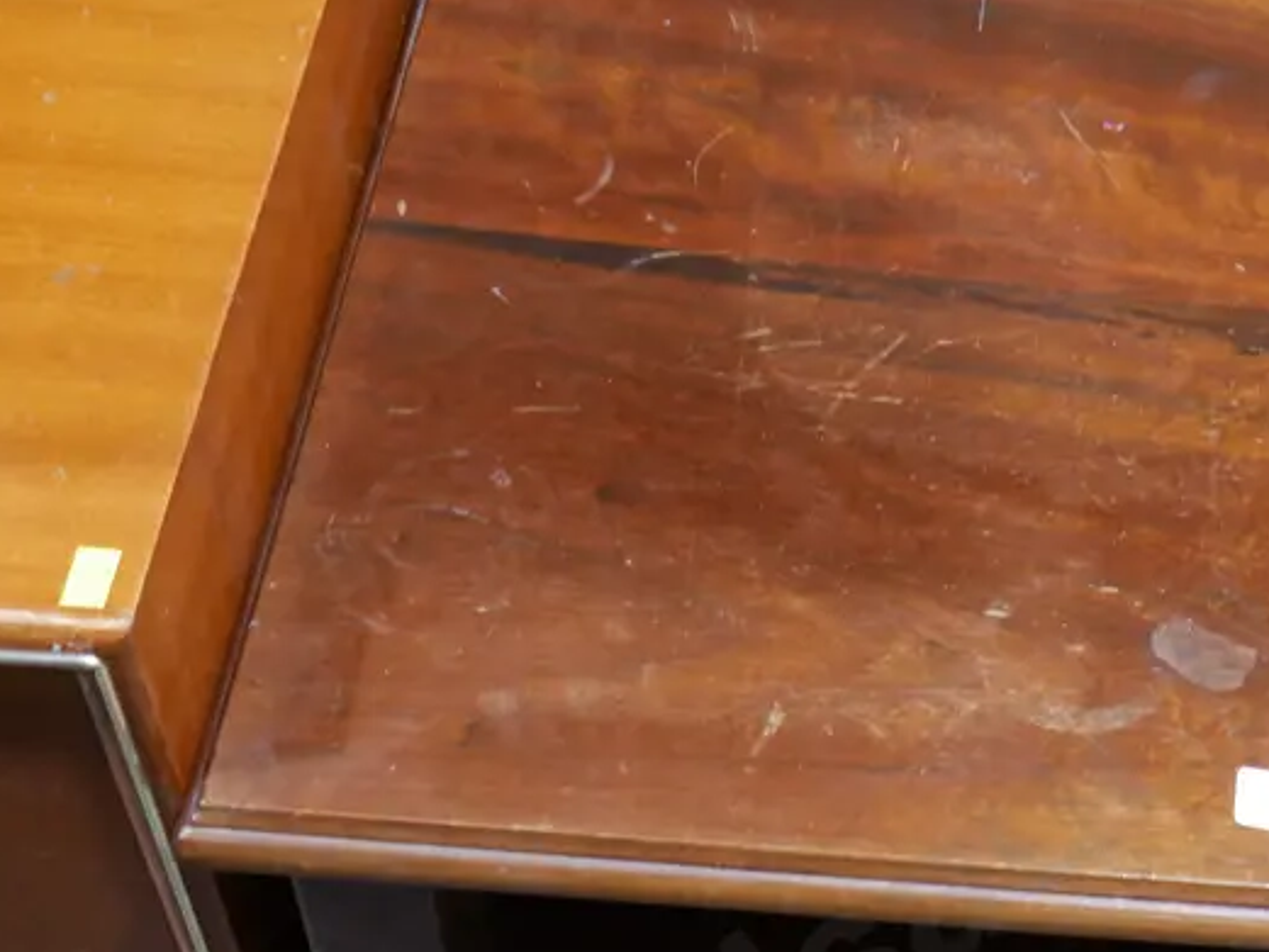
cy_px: 814
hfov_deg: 31.6
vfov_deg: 24.3
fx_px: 2163
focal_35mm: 59
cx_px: 1060
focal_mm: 15
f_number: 3.6
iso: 640
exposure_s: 1/60
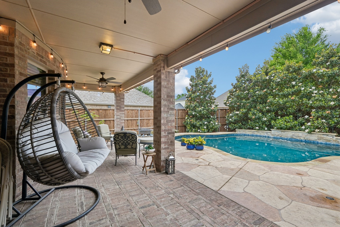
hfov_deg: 96.7
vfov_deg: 73.7
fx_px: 151
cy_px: 114
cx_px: 170
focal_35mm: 16
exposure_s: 1/160
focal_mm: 16
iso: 400
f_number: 8
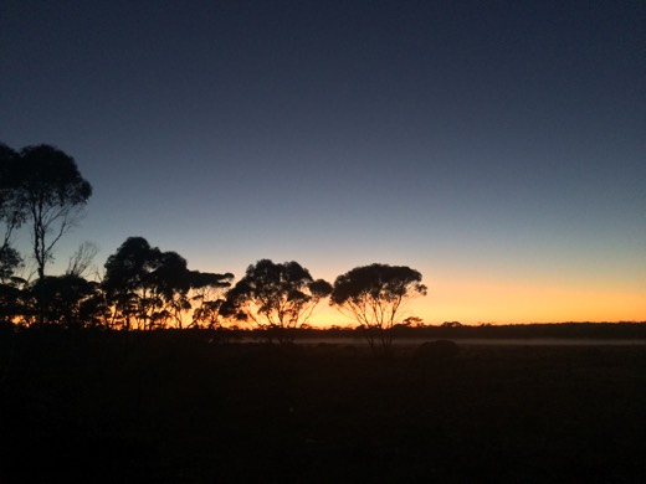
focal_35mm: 29
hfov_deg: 61.7
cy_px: 242
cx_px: 323
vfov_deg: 48.2
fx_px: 541
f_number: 2.2
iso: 320
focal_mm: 4.15
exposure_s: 1/24
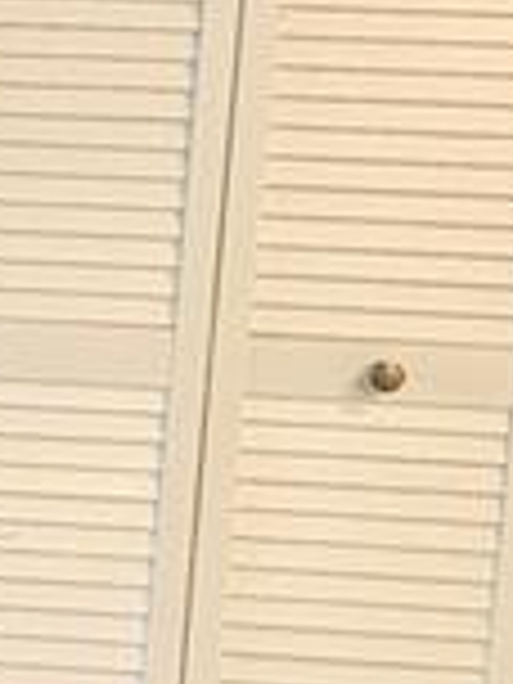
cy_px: 140
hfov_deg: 6.8
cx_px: -1354
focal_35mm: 181
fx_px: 3576
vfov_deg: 10.9
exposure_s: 1/15
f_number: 1.7
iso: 125
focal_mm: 6.3
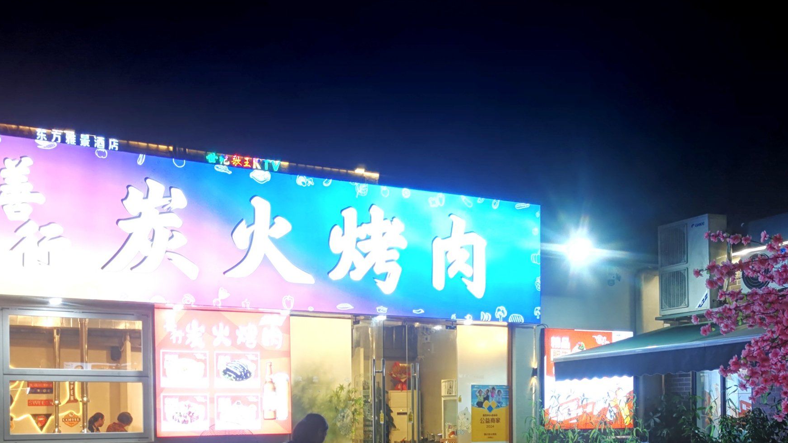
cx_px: 425
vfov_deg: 25.0
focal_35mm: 46
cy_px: 421
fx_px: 961
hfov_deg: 44.5
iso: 100
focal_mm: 5.56
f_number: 1.6
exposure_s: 1/100
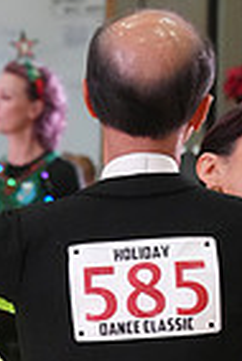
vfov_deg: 2.9
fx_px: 7161
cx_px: -9
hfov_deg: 1.9
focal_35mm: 712
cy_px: 633
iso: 10000
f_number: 10
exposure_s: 1/200
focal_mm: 174
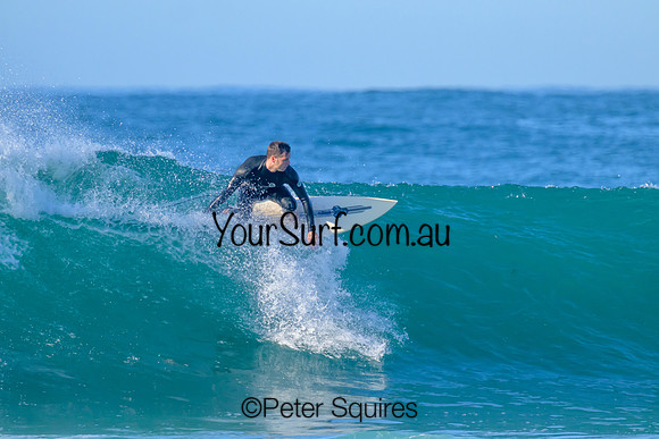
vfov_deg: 1.7
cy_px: 220
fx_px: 15088
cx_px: 330
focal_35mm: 824
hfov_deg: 2.5
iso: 2800
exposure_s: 1/2000
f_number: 11
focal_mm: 800
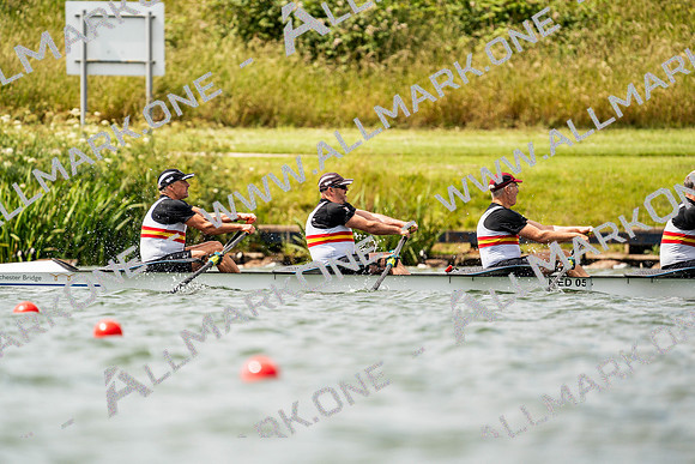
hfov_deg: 3.4
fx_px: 11586
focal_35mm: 600
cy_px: 232
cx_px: 348
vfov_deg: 2.3
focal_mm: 600
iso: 250
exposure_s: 1/2000
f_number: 6.3
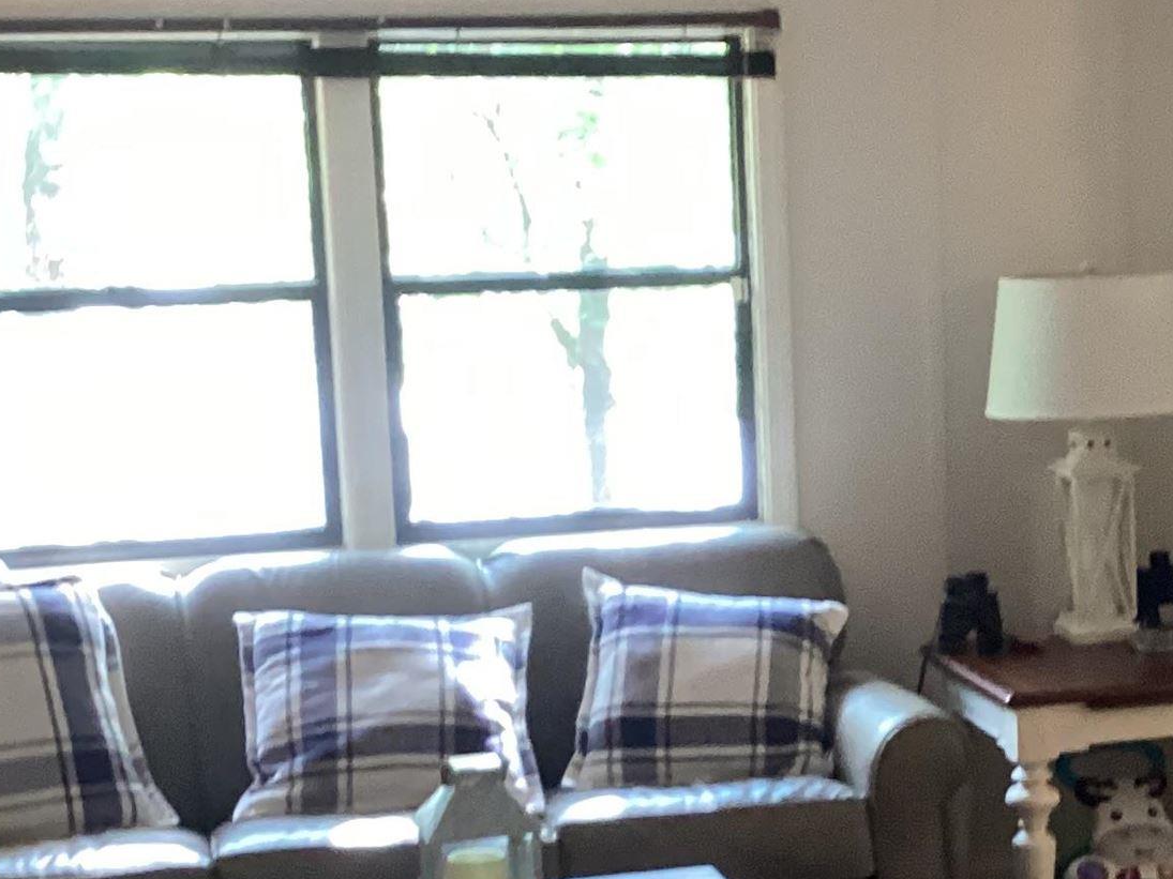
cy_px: 596
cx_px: 1003
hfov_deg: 22.1
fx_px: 2948
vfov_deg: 16.9
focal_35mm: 87
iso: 250
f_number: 2.4
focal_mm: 3.3
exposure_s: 1/60
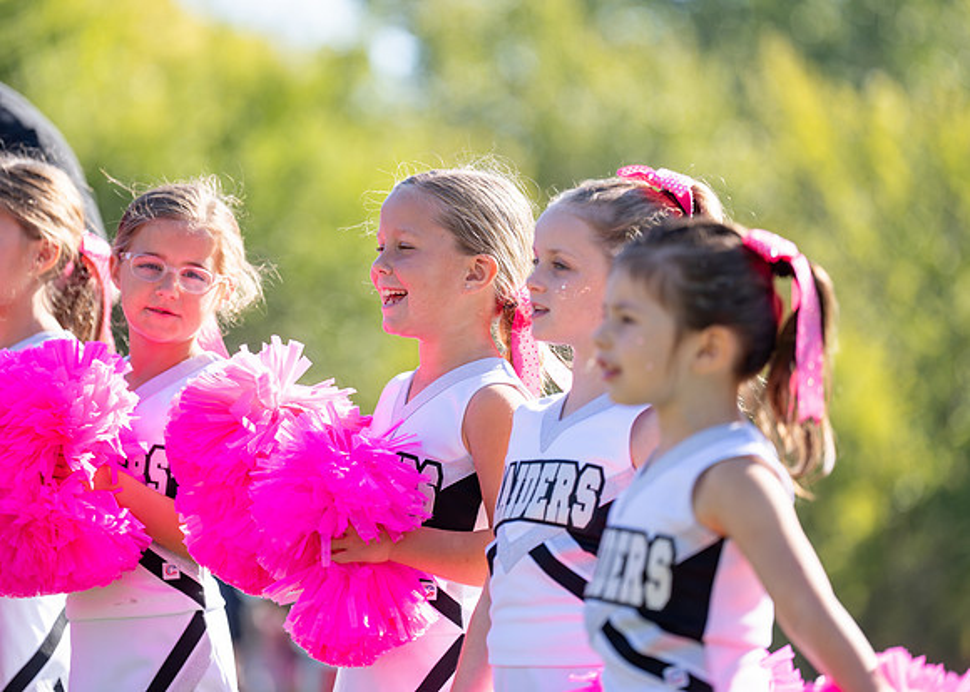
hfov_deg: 10.1
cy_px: 289
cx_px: 400
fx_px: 5506
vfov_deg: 7.2
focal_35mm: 200
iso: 250
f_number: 2.8
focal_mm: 164
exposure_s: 1/2000
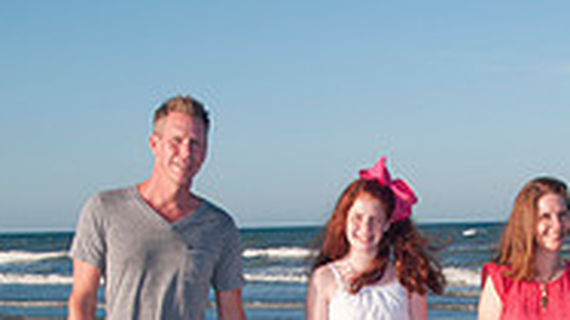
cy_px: 503
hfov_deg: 20.1
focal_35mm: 106
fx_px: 1601
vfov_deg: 10.9
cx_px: 410
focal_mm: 28
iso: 100
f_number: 10
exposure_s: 1/250
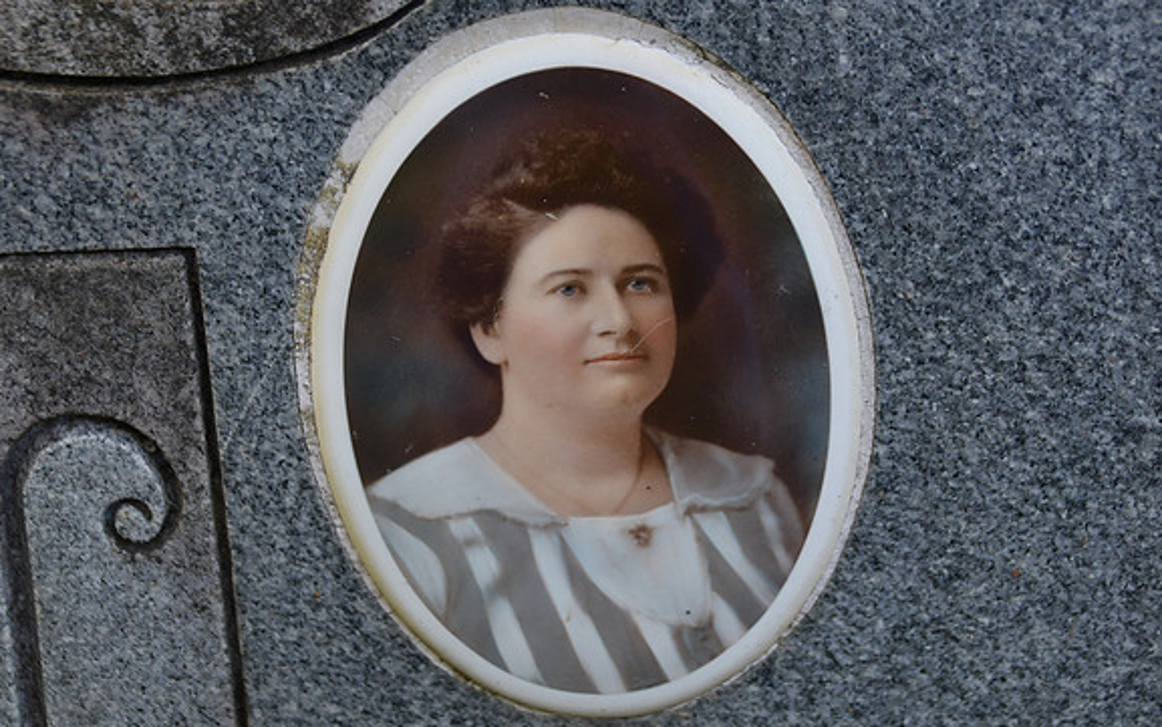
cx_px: 582
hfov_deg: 17.0
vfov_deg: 10.7
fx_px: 3896
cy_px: 386
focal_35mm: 123
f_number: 5
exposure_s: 1/250
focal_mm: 60
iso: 560
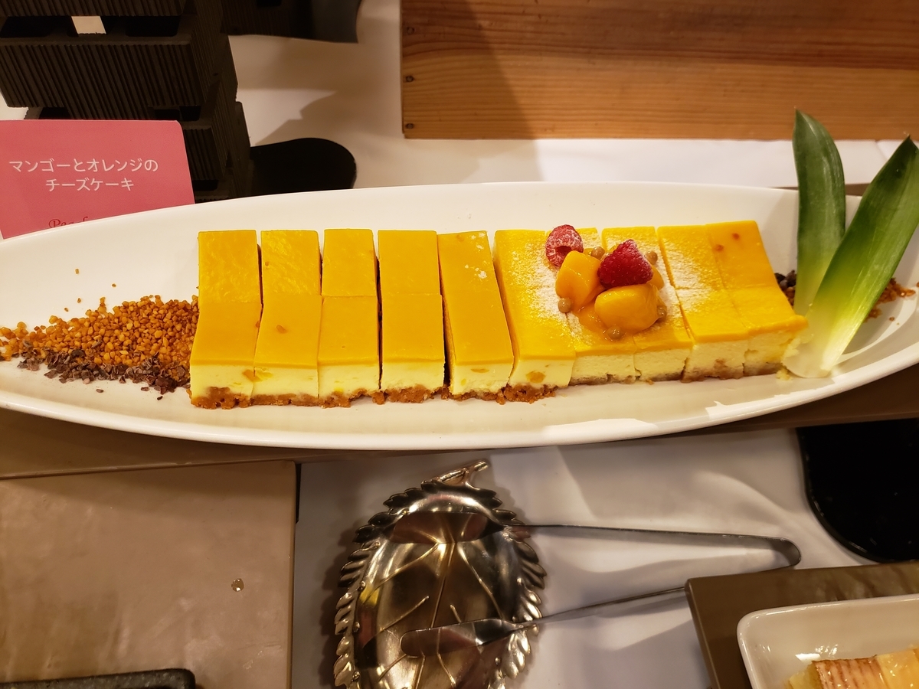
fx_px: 690
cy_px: 344
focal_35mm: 26
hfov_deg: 67.3
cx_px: 460
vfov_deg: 53.1
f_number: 1.5
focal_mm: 4.3
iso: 200
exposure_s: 1/60
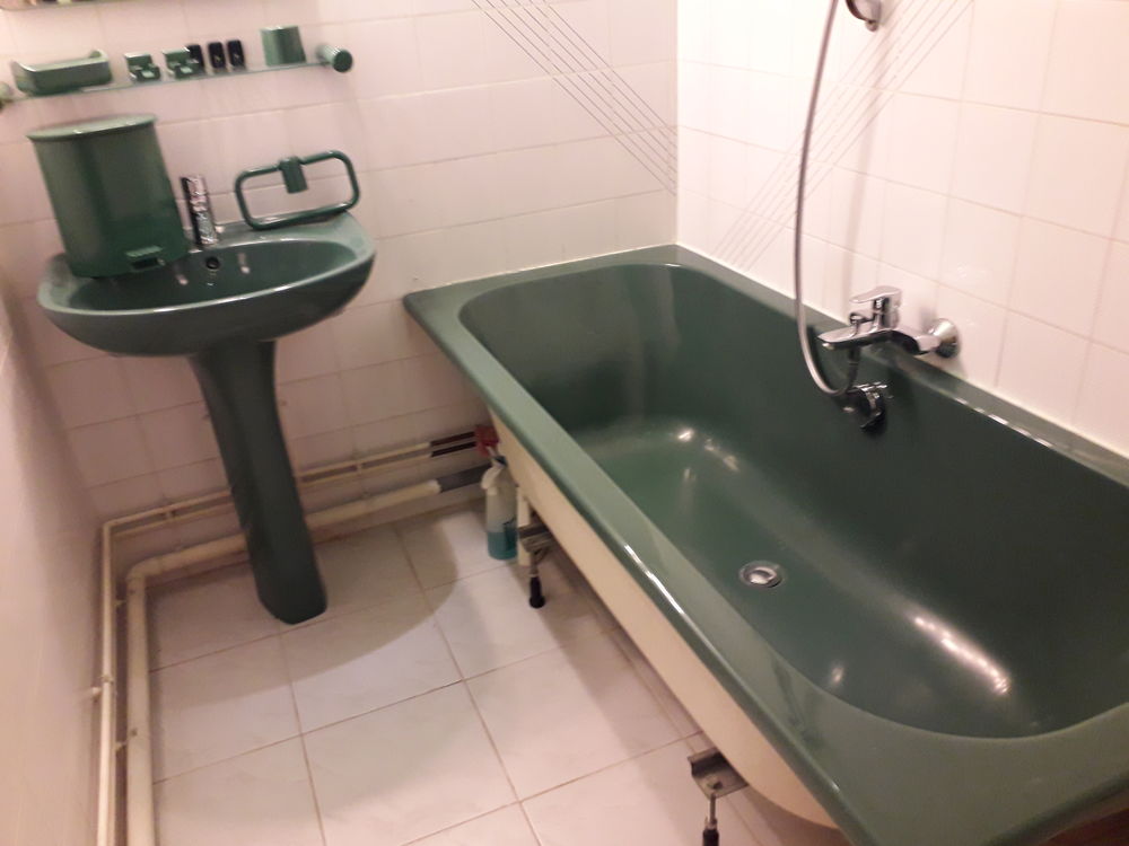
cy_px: 423
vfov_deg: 51.4
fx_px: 881
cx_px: 564
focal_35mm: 27
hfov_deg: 65.3
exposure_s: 1/25
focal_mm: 3.6
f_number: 1.9
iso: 250
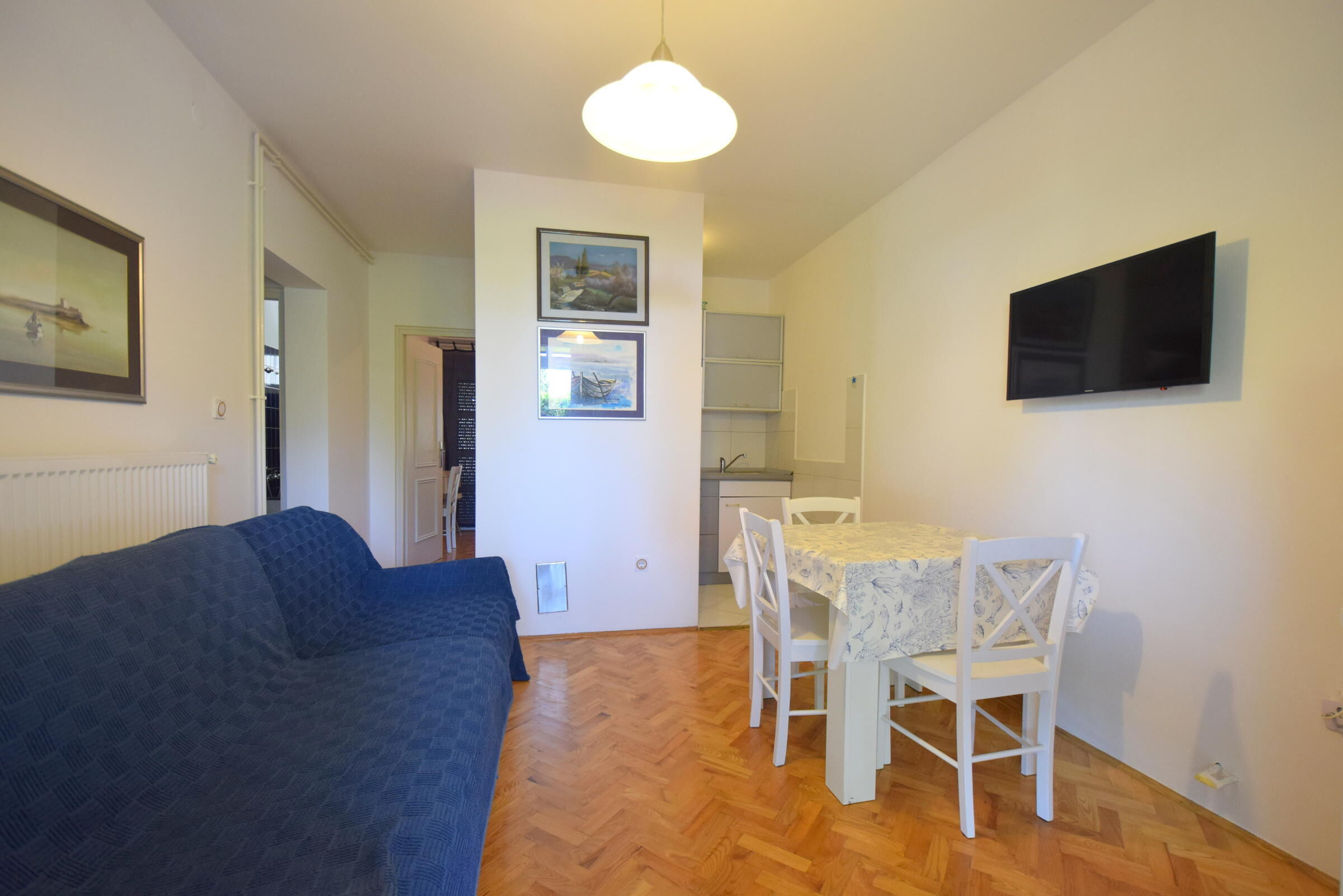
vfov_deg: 77.3
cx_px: 672
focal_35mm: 15
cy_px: 448
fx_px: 560
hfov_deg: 100.4
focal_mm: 10
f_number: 4
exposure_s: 1/60
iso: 800
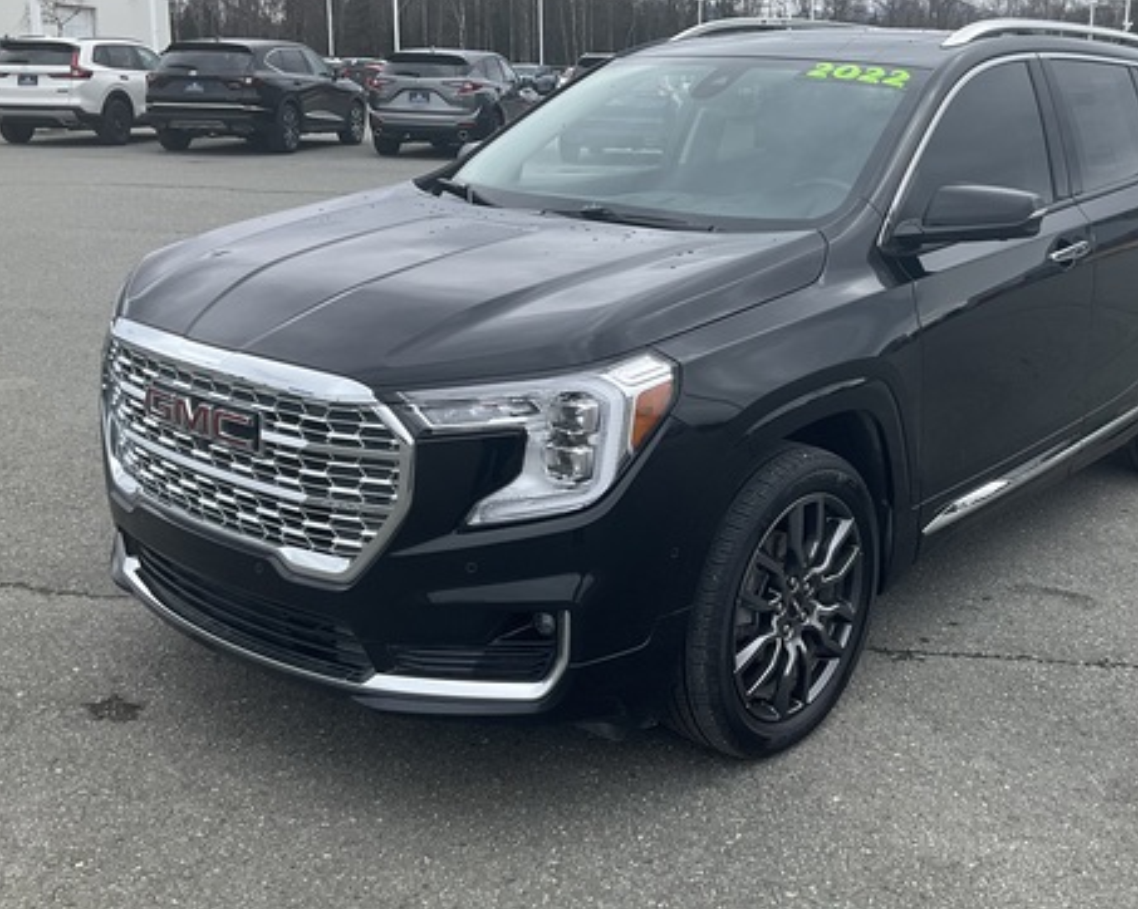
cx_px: 706
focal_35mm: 40
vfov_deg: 37.2
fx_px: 1347
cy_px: 369
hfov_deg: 45.5
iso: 25
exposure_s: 1/883
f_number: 1.8
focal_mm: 3
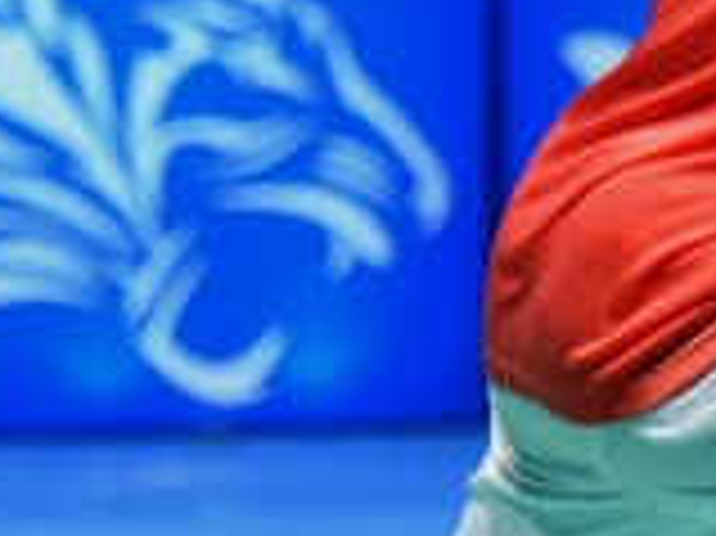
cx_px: 1450
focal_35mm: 444
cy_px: -203
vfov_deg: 3.3
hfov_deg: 4.4
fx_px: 9177
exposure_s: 1/500
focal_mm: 102
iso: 5000
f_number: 2.8
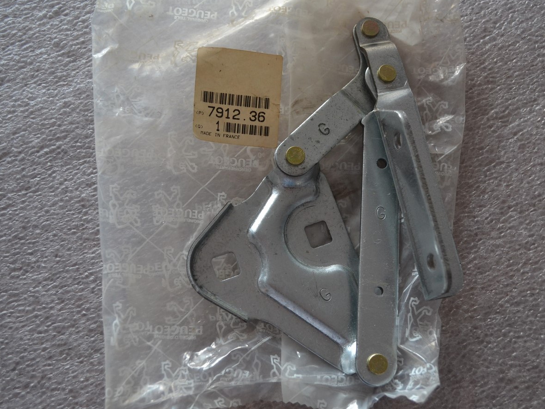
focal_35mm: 43
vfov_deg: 33.6
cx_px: 290
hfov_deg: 43.8
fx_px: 677
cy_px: 205
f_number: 4.2
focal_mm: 26
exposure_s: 1/60
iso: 800
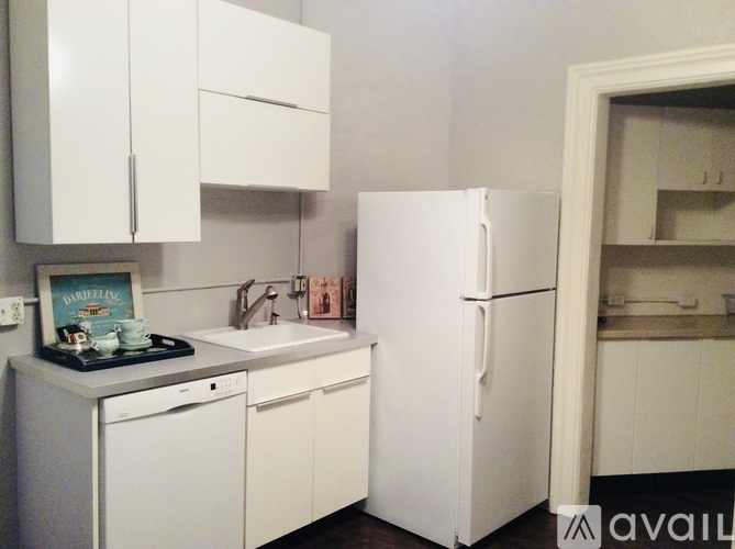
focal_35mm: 32
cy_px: 274
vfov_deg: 44.1
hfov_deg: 56.9
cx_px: 368
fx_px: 679
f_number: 2.4
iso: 200
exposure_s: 1/24
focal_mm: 3.3
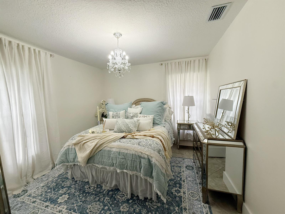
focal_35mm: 14
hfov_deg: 102.1
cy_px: 107
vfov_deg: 85.7
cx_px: 142
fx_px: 115
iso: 250
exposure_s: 1/120
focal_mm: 2.22
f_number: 2.2
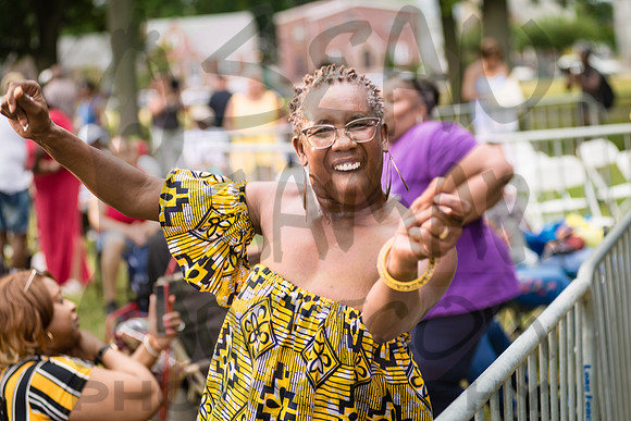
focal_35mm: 80
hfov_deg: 25.4
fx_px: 1402
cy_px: 210
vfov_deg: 17.1
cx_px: 316
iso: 400
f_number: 4
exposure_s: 1/250
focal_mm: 80
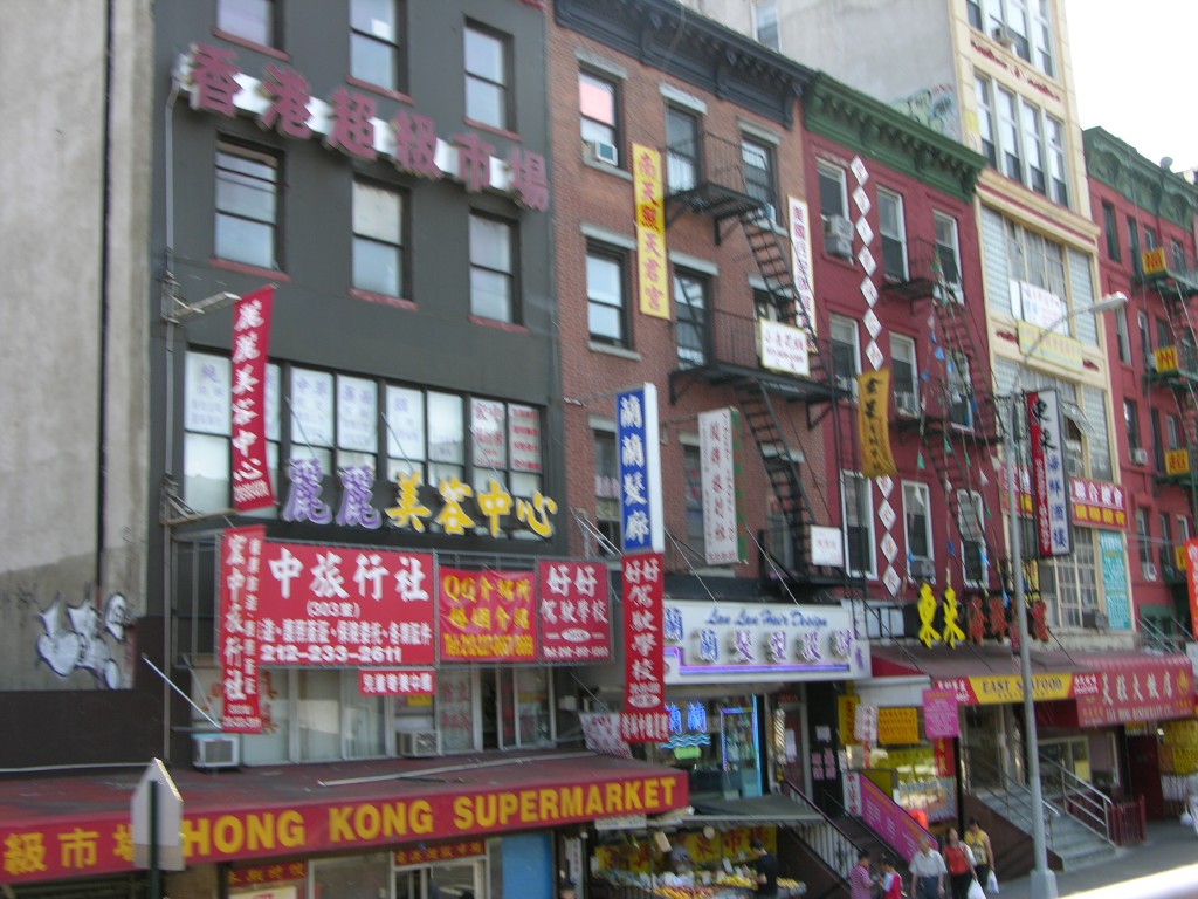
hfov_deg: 44.8
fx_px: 1454
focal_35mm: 42
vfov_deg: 34.3
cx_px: 599
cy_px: 450
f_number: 4.1
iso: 50
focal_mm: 10.7
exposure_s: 1/80.9
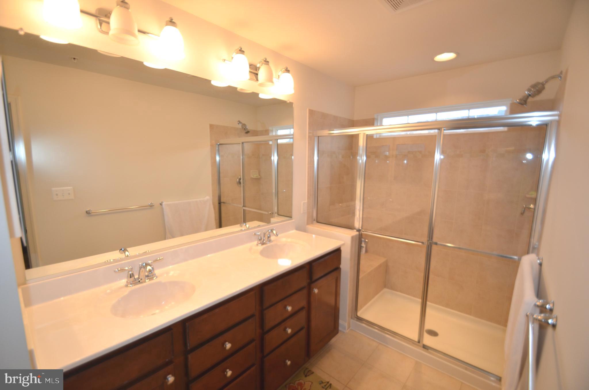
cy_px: 195
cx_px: 294
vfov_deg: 77.1
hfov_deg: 100.5
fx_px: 245
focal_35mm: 15
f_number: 3.5
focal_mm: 10
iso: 400
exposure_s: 1/100
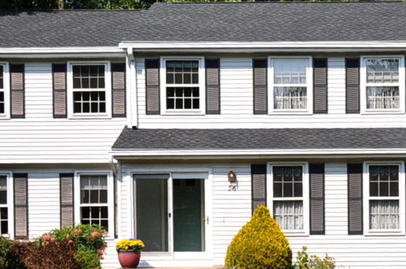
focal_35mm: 72
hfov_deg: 27.7
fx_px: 811
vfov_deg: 18.8
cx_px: 307
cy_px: 199
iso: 200
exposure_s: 1/500
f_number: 8
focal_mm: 20
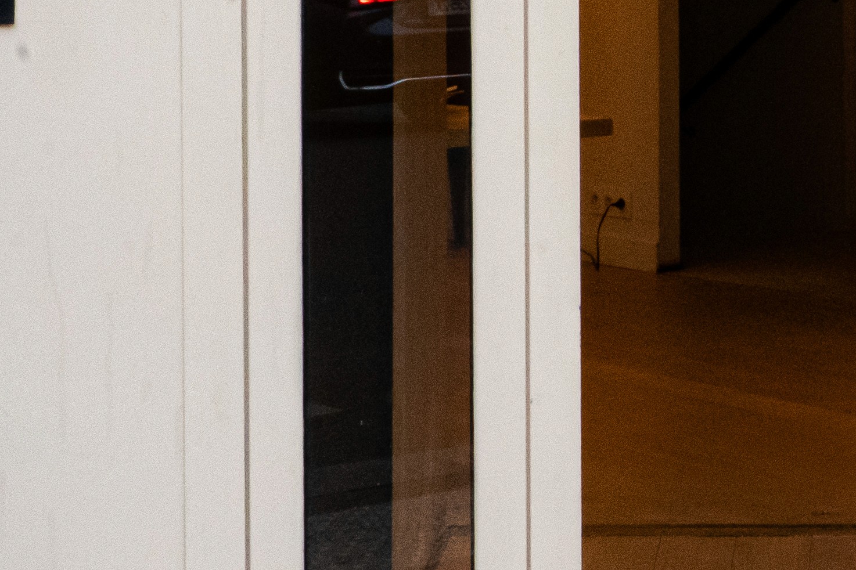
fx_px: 2710
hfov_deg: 17.5
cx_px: 892
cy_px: -78
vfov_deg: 11.8
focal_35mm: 114
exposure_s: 1/100
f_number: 22
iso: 8000
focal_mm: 28
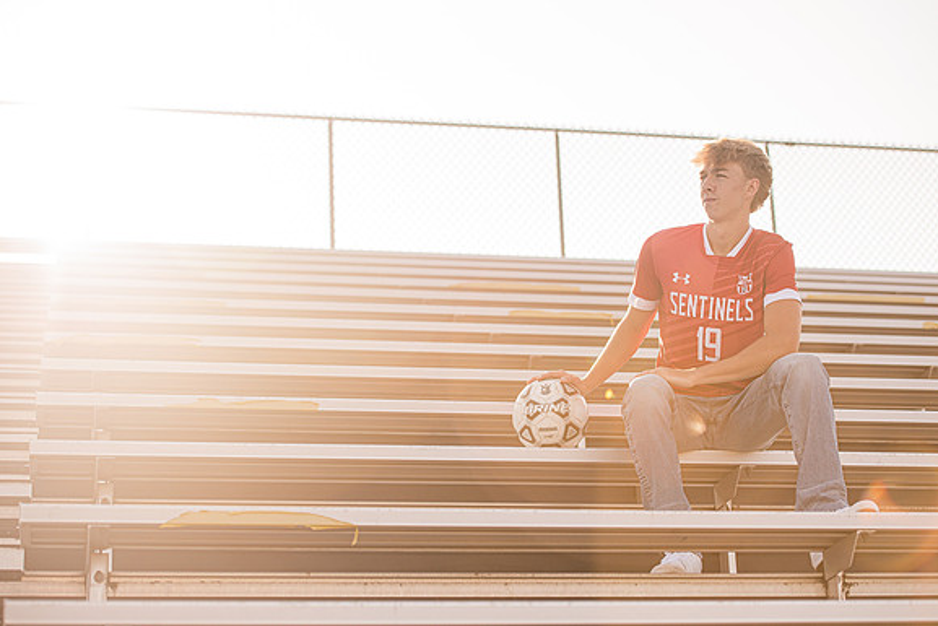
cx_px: 480
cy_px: 313
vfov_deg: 18.7
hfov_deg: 27.7
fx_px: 1902
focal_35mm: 73
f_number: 3.5
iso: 200
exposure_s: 1/1250
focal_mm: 70
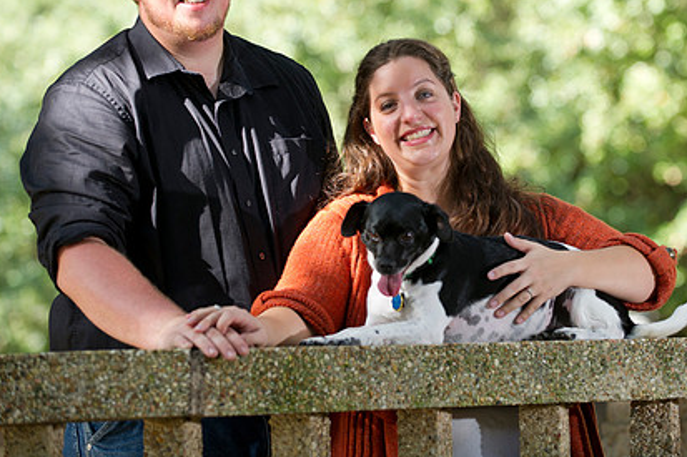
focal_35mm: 163
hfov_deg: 12.6
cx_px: 404
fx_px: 3109
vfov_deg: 8.4
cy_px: 168
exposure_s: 1/250
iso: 200
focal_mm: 116
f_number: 2.8
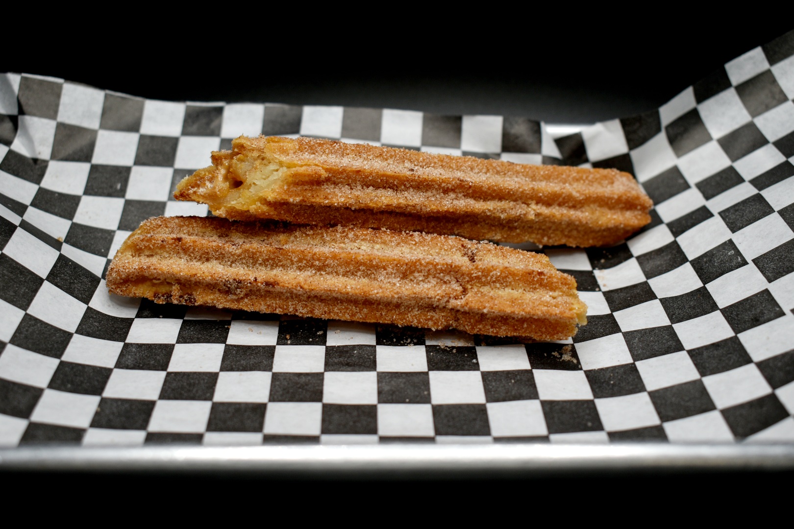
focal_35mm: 46
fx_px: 1026
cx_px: 397
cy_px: 264
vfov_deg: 28.9
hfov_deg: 42.3
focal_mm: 31
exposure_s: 1/125
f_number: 5.6
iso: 100
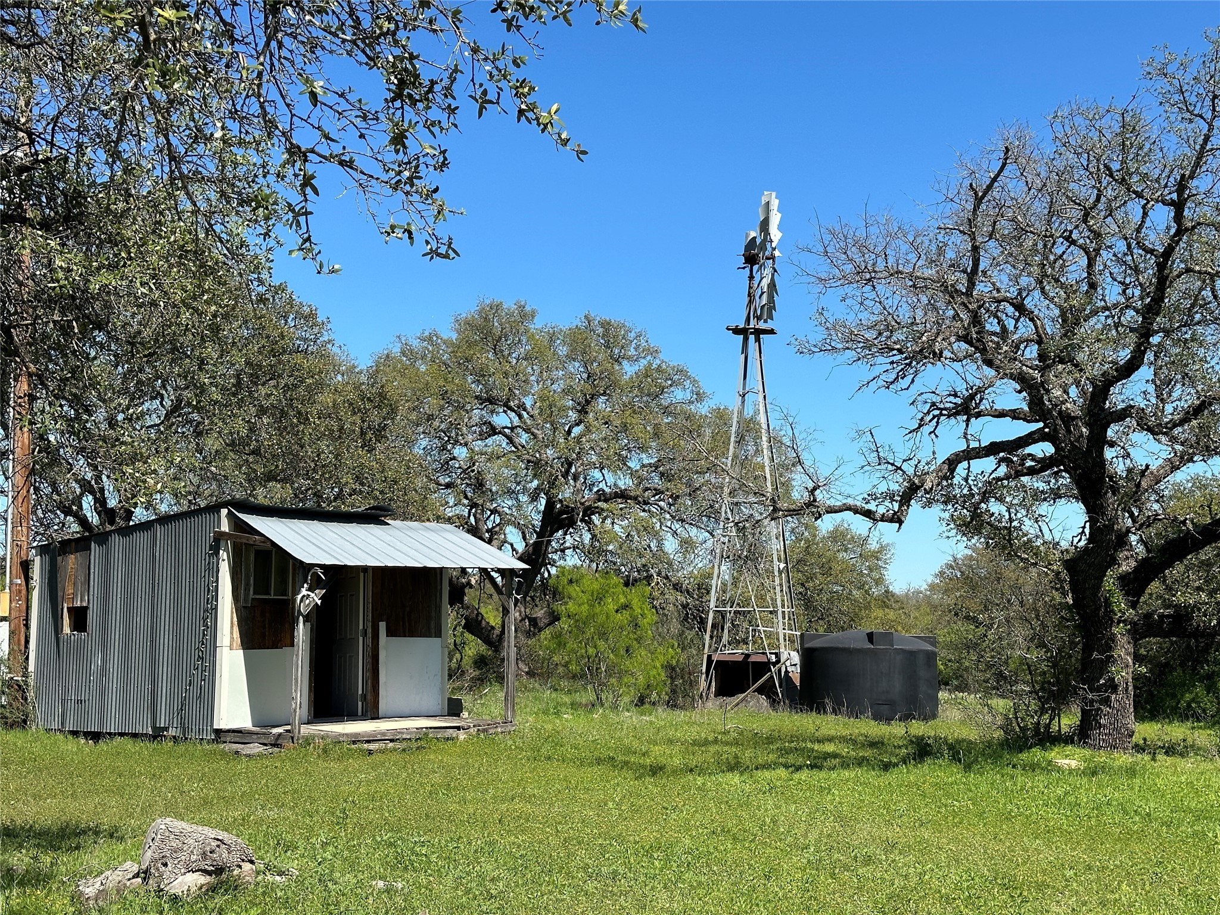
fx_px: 1692
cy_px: 458
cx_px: 610
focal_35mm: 48
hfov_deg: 39.7
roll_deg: -0.3
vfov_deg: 30.3
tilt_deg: +6.7
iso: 64
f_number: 1.78
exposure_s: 1/3597
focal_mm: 6.86
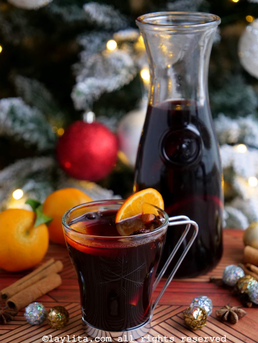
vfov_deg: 22.3
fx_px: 875
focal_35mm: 88
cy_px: 172
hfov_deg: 16.8
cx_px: 129
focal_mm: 44
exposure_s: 1/100
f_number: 3.9
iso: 2000
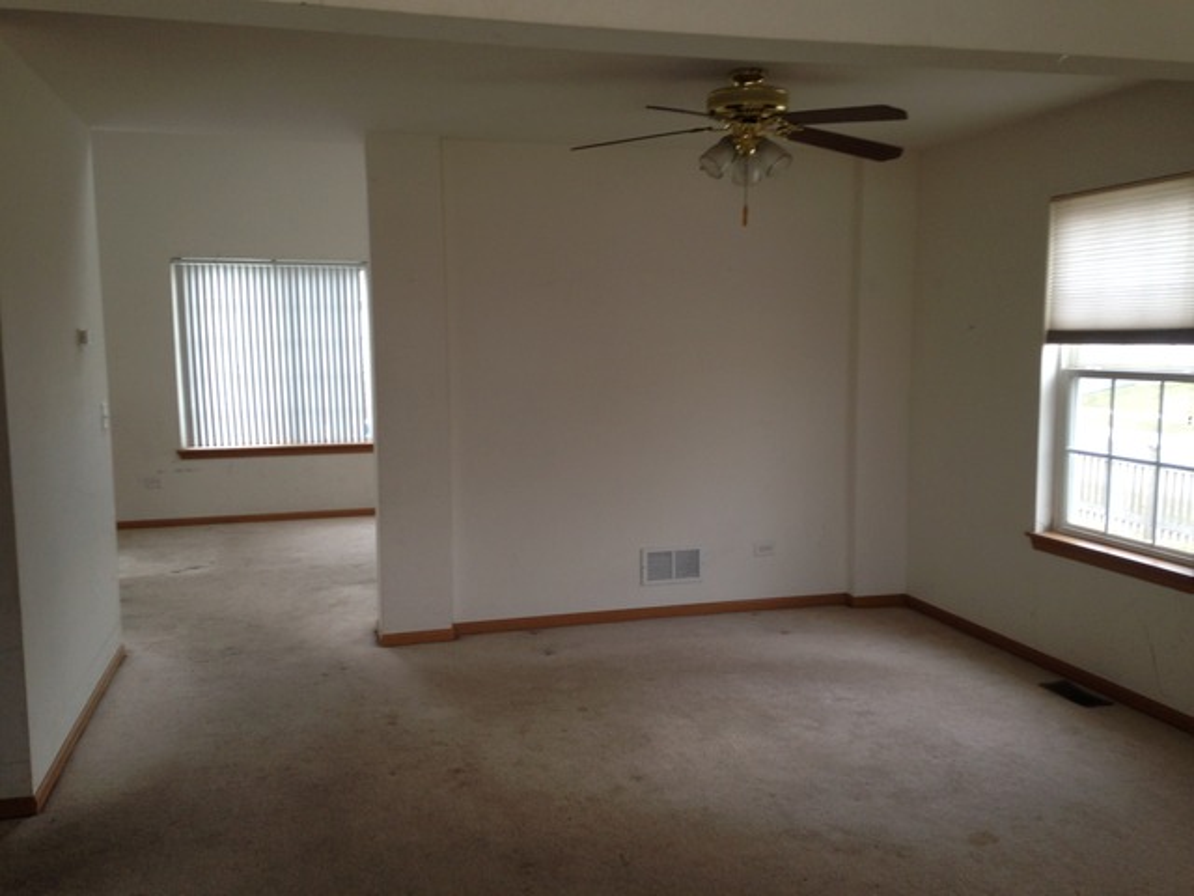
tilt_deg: -7.5
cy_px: 448
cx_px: 597
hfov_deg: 55.4
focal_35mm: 33
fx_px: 1138
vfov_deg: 42.9
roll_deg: +0.1
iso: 64
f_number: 2.4
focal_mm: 4.12
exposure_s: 1/20
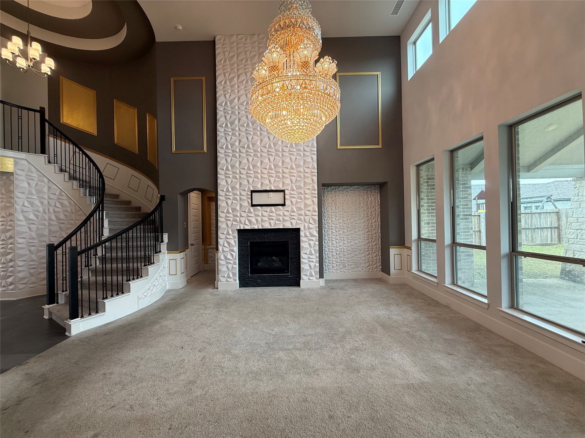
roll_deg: +1.1
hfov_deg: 102.1
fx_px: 237
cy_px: 219
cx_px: 292
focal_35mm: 14
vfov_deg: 85.7
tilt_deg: +1.2
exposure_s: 1/120
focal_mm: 2.22
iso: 125
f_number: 2.2
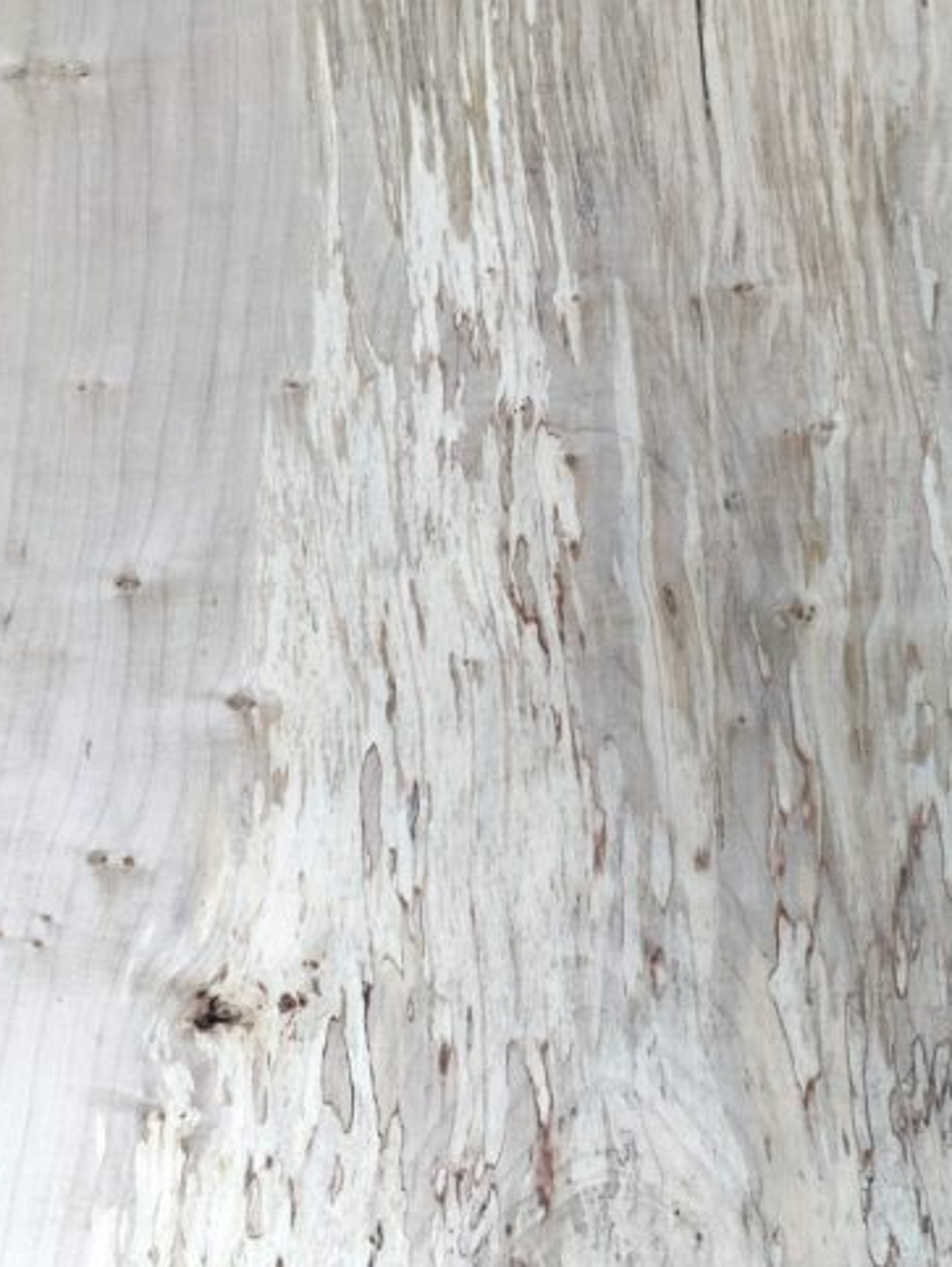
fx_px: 1172
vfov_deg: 56.8
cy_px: 631
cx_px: 490
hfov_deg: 44.2
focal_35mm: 32
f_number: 2.2
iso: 25
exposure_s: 1/260
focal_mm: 4.15
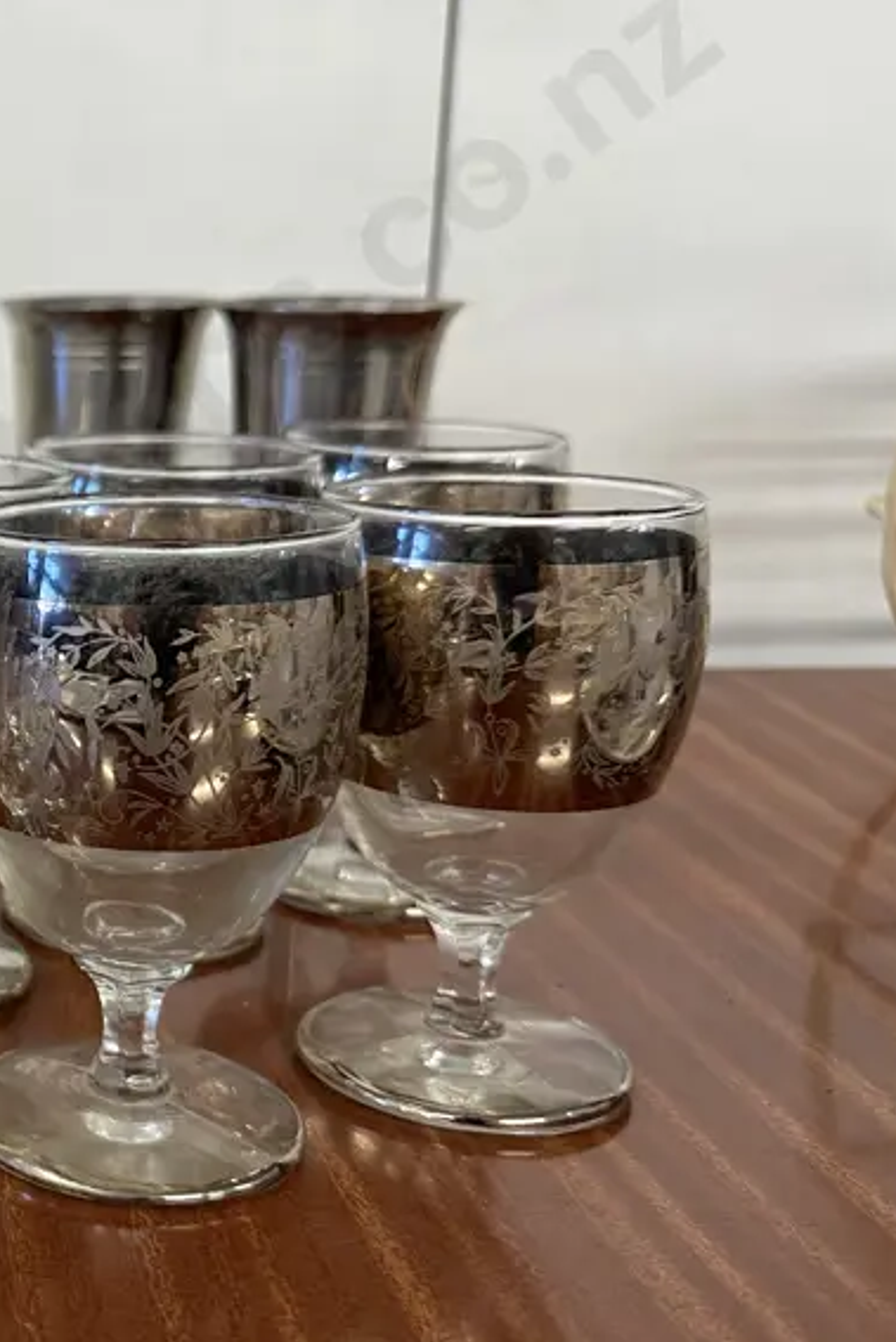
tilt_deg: -15.3
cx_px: -270
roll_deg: +2.2
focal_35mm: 45
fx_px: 1679
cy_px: 747
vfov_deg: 43.5
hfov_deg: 25.6
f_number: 1.78
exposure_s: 1/100
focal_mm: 6.86
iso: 125
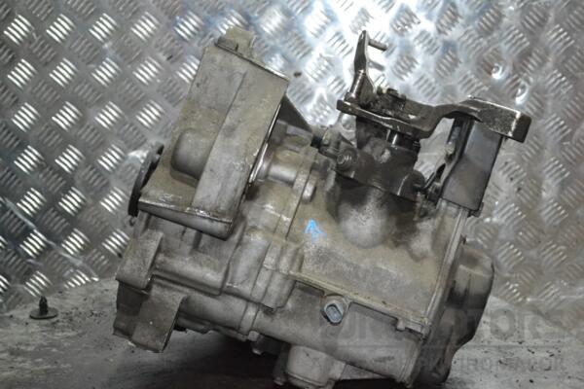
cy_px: 194
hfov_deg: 29.2
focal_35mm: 69
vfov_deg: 19.7
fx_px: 1119
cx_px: 292
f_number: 5.3
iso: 3200
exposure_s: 1/60
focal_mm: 46
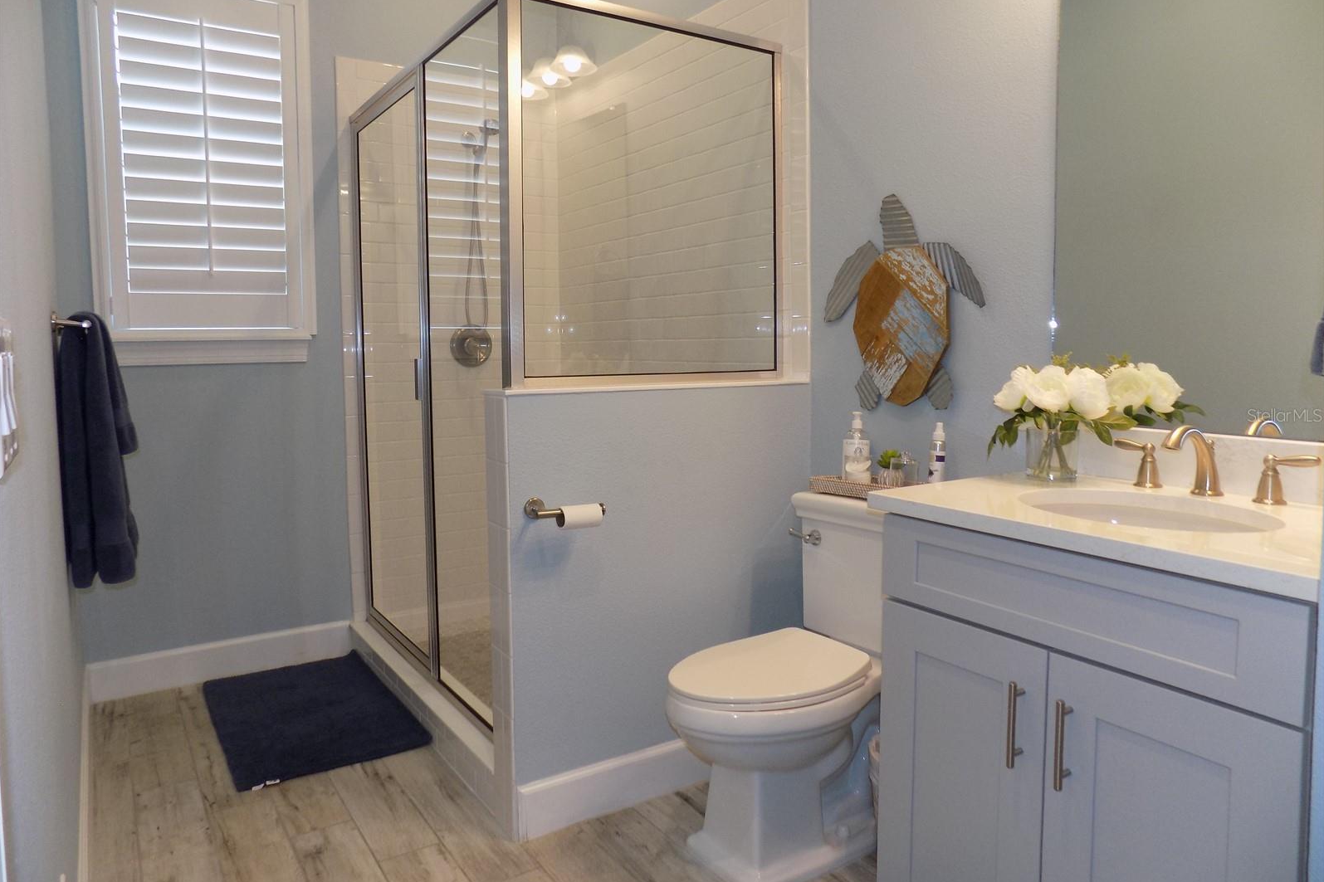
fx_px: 883
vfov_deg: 53.1
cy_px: 415
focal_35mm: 24
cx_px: 662
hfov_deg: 73.7
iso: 125
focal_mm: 4
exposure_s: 1/30
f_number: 3.1
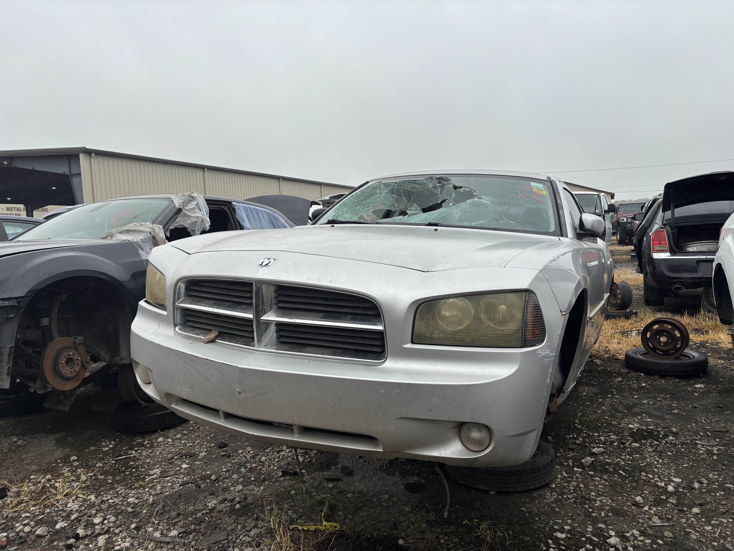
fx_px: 551
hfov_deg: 67.3
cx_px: 367
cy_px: 276
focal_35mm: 26
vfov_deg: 53.1
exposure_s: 1/1812
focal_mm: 5.96
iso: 50
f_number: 1.6
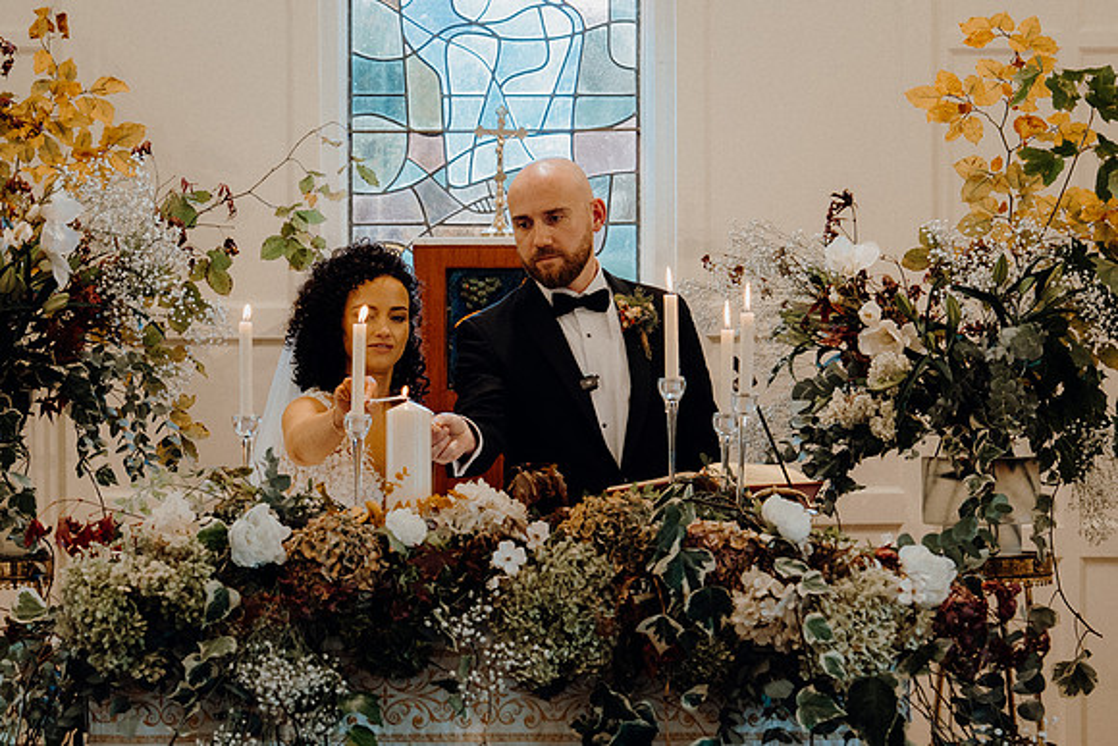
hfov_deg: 19.5
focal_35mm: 105
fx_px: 3261
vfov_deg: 13.0
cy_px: 373
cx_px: 559
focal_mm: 70
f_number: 3.5
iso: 1250
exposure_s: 1/160
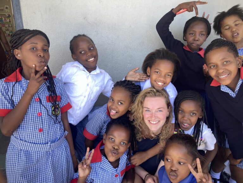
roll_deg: -0.1
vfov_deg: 49.7
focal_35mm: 28
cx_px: 122
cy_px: 92
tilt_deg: -12.8
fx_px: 197
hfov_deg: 63.4
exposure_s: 1/100
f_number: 1.8
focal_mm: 3.99
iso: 25
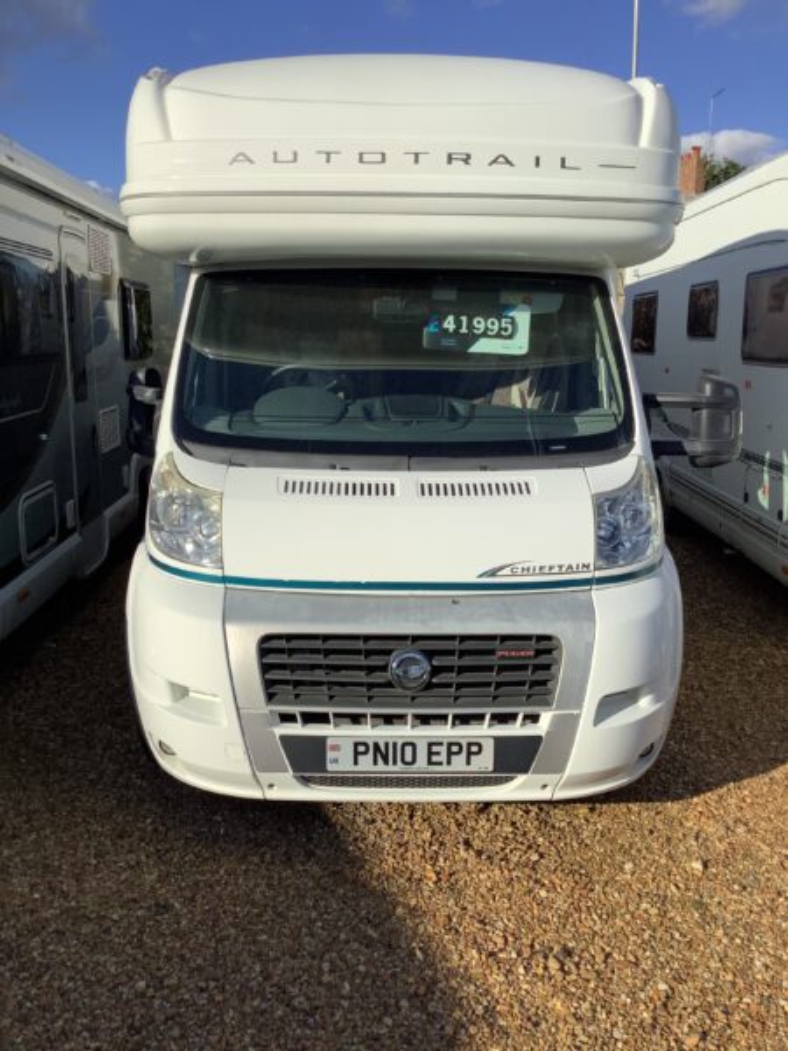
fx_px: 941
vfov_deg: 58.4
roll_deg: -0.7
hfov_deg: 45.4
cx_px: 394
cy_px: 526
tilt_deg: -8.9
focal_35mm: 31
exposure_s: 1/2262
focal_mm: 3.3
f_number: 2.4
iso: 25
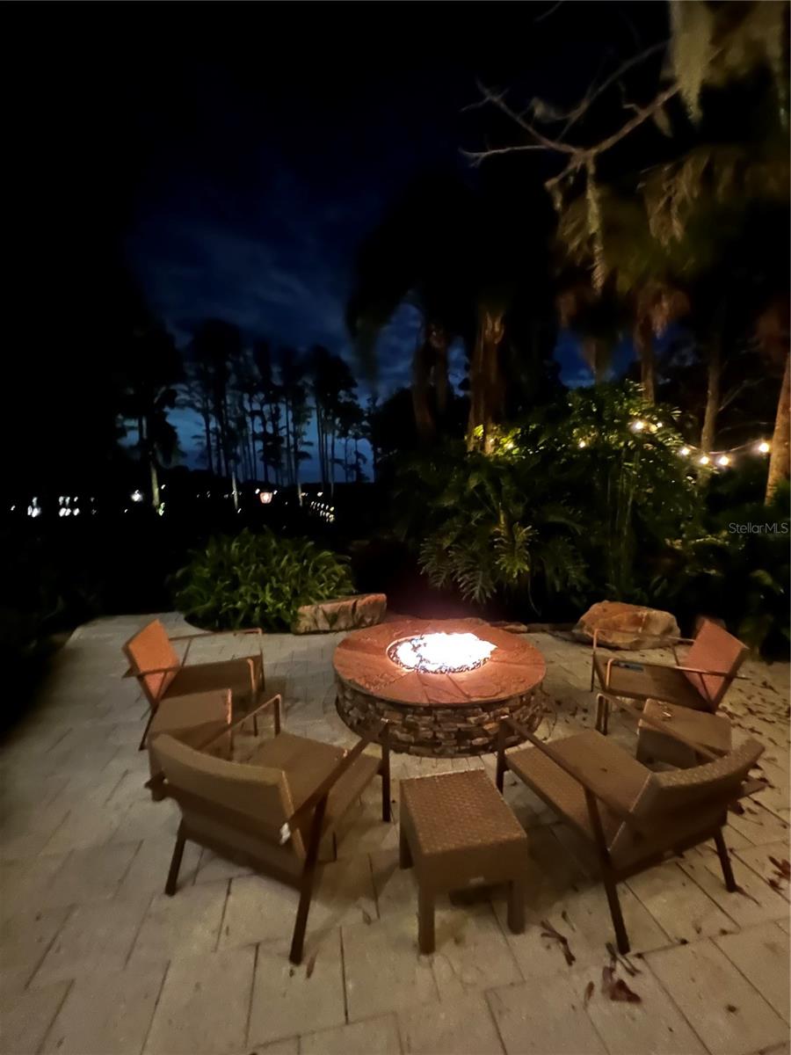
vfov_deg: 106.2
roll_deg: +0.5
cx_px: 396
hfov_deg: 89.9
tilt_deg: -3.1
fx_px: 396
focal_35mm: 13
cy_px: 528
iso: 1600
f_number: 1.8
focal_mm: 1.57
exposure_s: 1/4
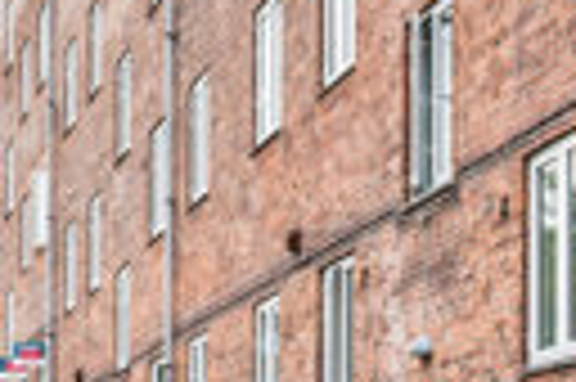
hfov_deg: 14.7
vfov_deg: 10.7
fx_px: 1997
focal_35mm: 125
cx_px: -405
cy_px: 483
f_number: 9
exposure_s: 1/25
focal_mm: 20
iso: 100
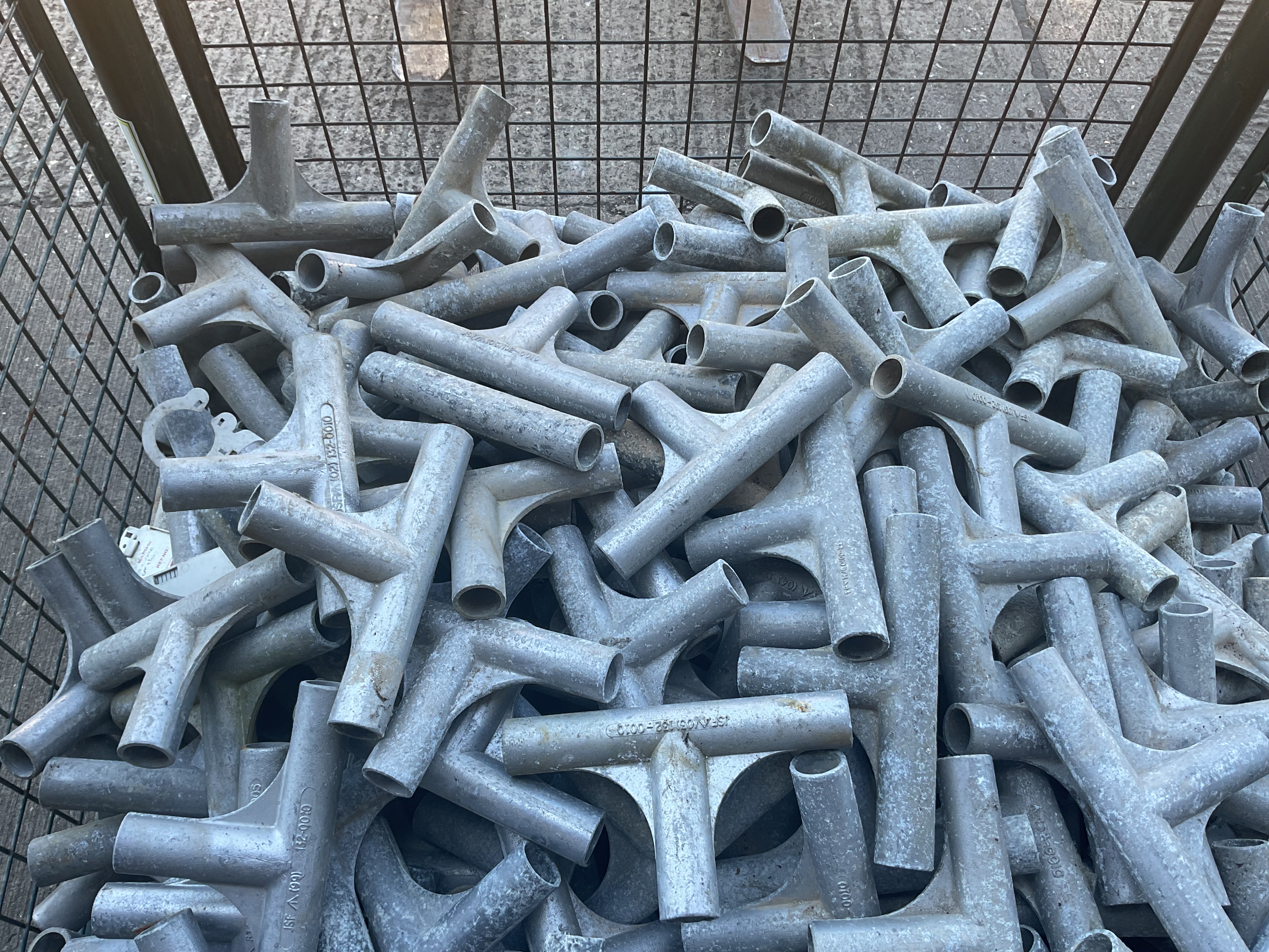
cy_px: 476
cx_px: 634
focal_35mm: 29
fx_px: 1063
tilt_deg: -59.2
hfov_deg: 61.7
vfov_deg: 48.2
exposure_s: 1/120
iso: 20
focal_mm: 3
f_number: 1.8
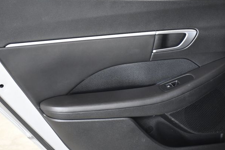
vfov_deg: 15.4
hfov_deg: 22.9
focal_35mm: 89
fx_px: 556
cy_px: 76
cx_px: 109
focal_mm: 56
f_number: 4.8
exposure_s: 1/160
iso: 2500
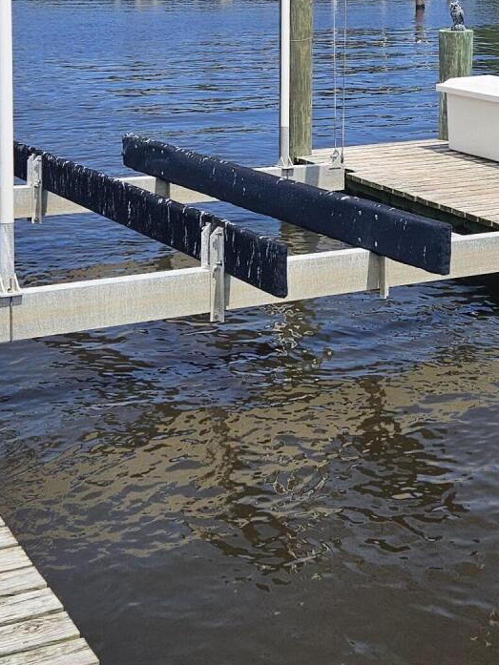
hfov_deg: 22.0
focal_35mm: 66
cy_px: 93
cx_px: 392
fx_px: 1268
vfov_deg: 28.5
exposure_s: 1/2510
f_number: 1.8
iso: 25
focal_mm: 5.4
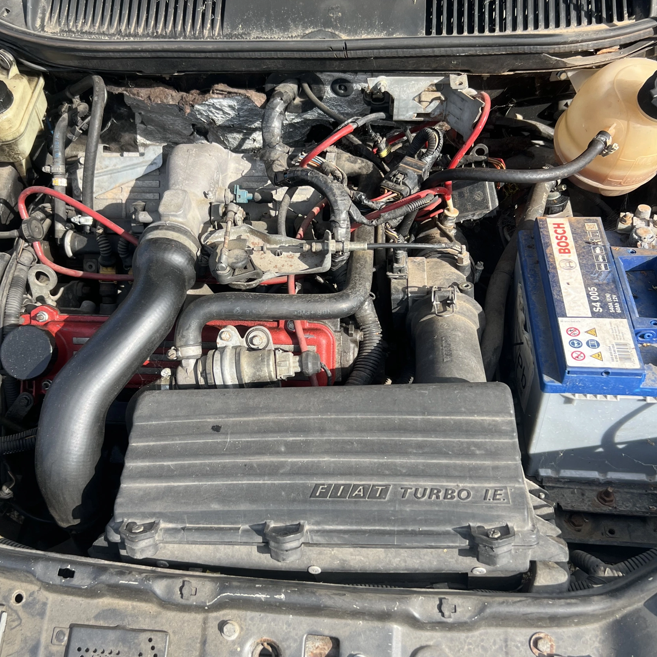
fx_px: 752
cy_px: 311
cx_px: 283
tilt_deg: -48.0
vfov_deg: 47.2
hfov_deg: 47.1
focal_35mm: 35
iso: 50
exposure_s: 1/1124
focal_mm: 5.7
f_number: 1.5
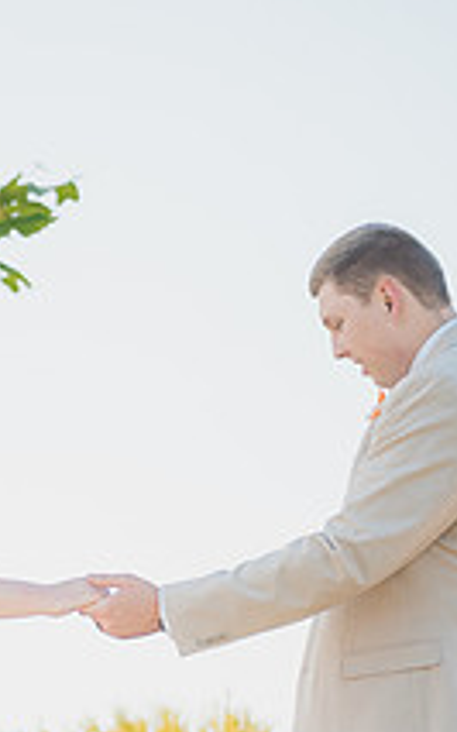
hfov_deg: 7.1
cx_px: 21
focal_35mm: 183
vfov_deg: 11.4
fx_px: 3649
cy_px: 663
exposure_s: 1/2000
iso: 125
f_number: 1.8
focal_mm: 85
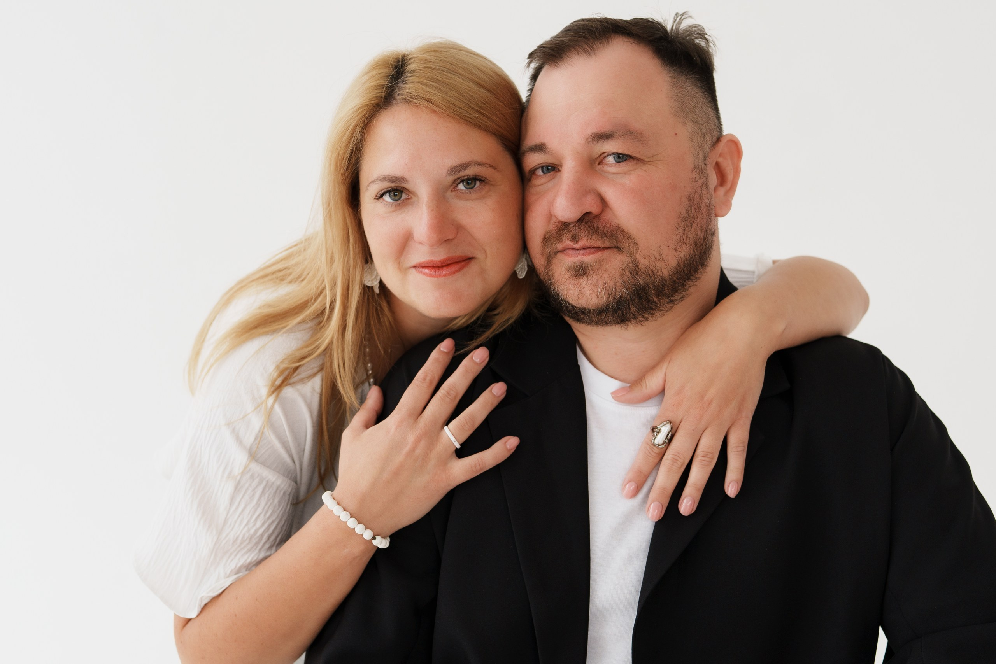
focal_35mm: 52
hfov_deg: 38.2
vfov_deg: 26.0
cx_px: 498
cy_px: 332
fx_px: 1439
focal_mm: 35
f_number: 2.8
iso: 250
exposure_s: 1/125
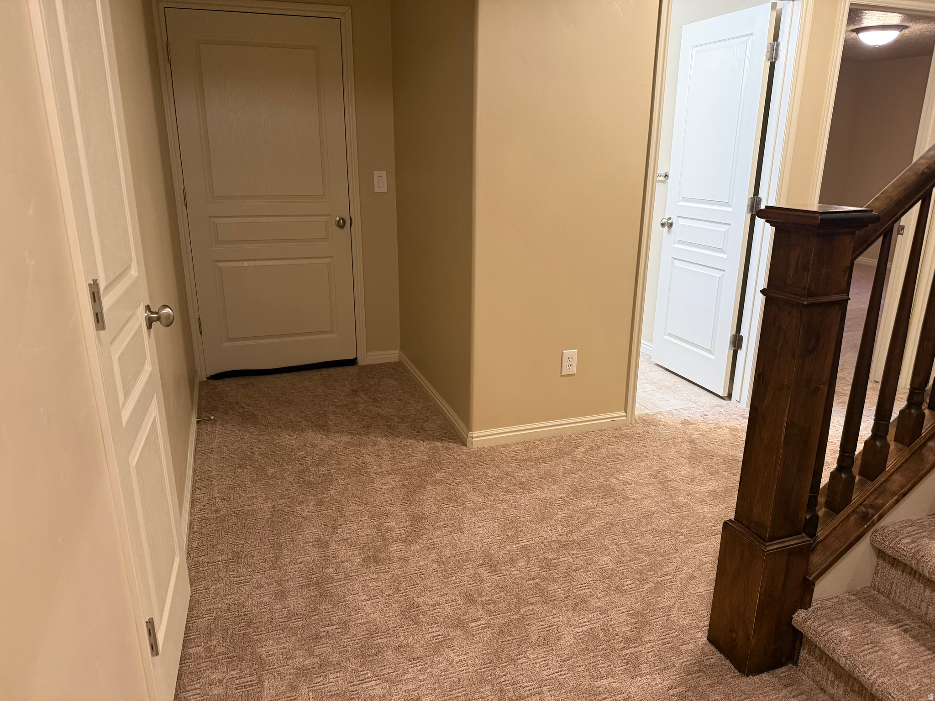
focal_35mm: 24
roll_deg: +2.4
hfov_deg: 71.6
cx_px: 468
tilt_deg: -13.5
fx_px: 648
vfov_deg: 56.8
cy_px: 350
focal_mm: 6.76
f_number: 1.78
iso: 400
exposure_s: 1/60
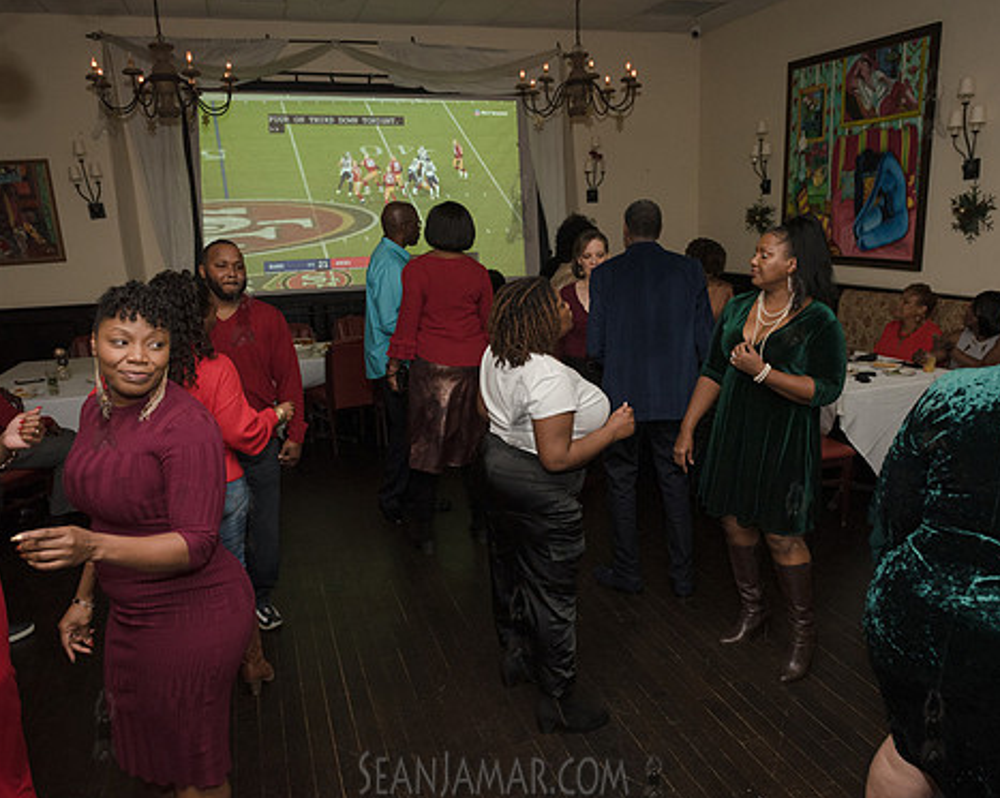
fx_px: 828
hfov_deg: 62.2
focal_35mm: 28
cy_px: 412
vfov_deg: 51.5
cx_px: 518
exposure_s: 1/250
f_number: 4.5
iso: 2000
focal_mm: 24
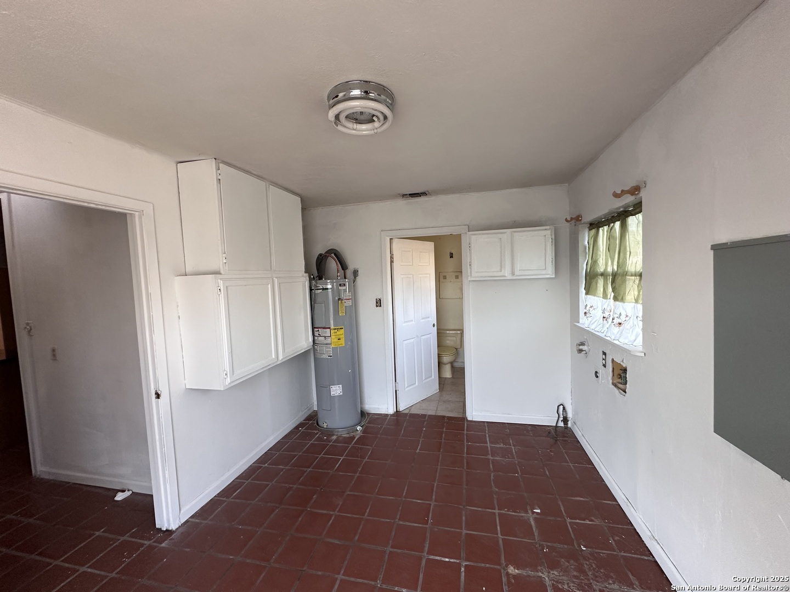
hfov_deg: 102.1
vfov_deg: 85.7
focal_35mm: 14
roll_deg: +2.4
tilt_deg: -2.6
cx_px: 395
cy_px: 296
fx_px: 320
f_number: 2.2
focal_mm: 2.22
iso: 160
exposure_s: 1/99
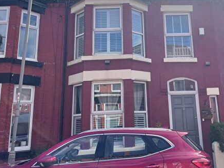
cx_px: 143
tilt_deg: +14.3
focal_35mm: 42
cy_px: 51
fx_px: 272
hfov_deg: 44.3
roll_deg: +2.2
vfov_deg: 33.9
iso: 32
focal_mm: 4.2
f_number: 1.6
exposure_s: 1/3610
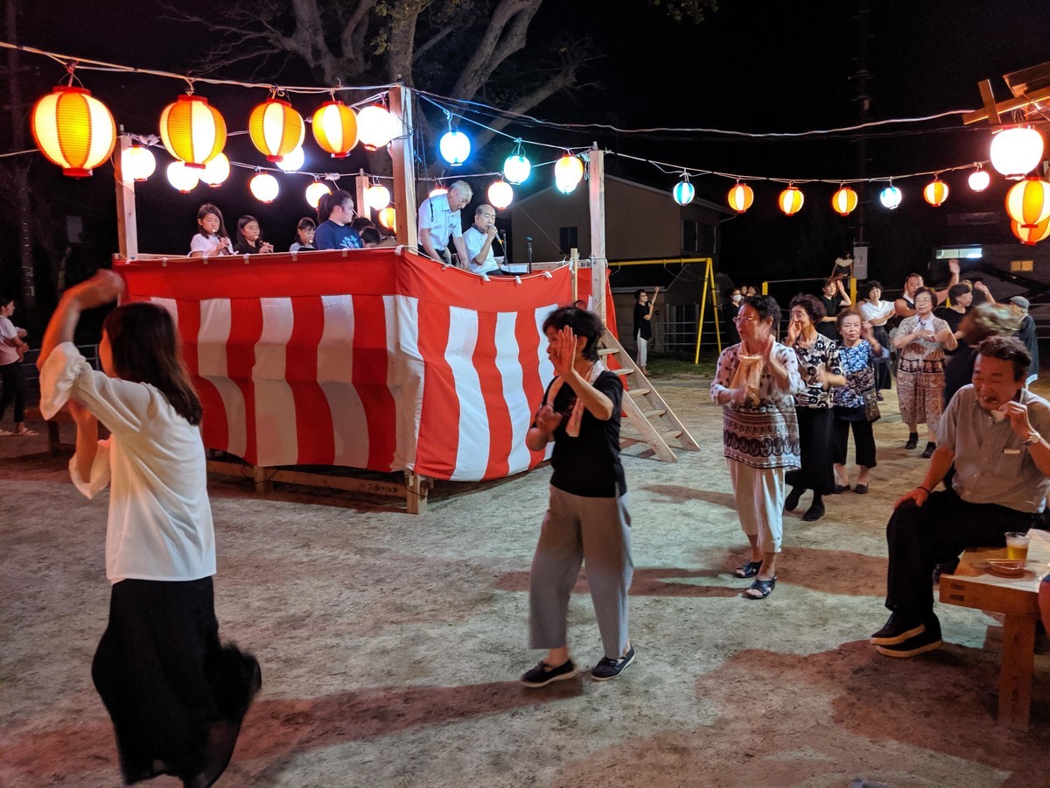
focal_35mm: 27
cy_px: 394
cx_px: 525
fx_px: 819
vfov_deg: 51.4
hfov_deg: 65.3
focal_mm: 4.44
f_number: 1.8
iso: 318
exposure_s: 1/24
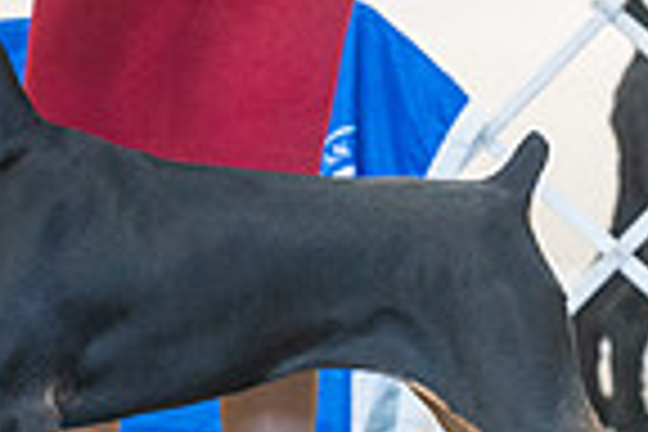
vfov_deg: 1.8
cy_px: -65
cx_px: 94
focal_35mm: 776
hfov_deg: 2.7
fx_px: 13967
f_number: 3.2
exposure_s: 1/250
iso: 4000
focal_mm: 192
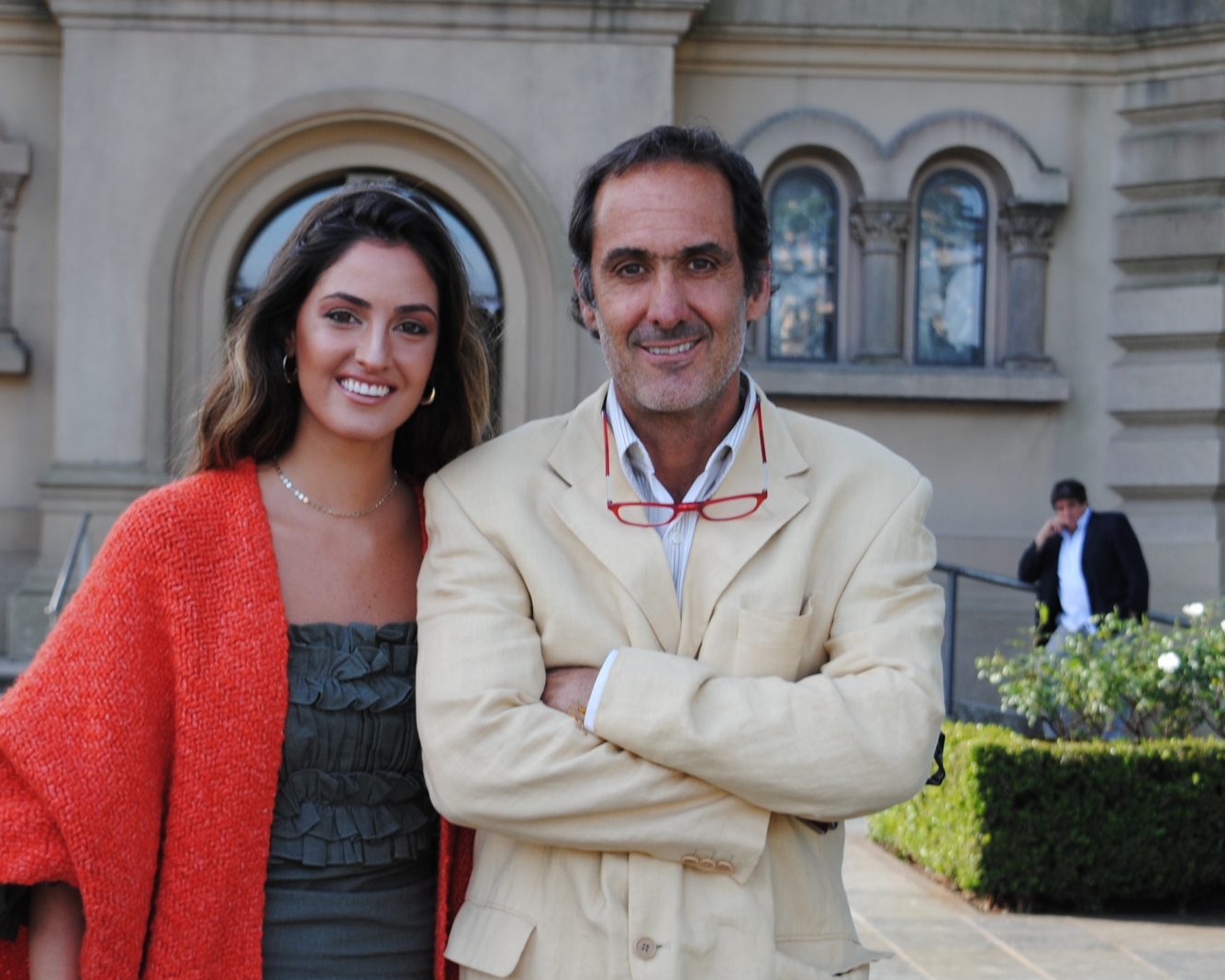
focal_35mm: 73
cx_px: 508
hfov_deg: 26.0
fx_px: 2647
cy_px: 574
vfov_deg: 21.0
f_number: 5.6
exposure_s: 1/125
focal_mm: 36
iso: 160
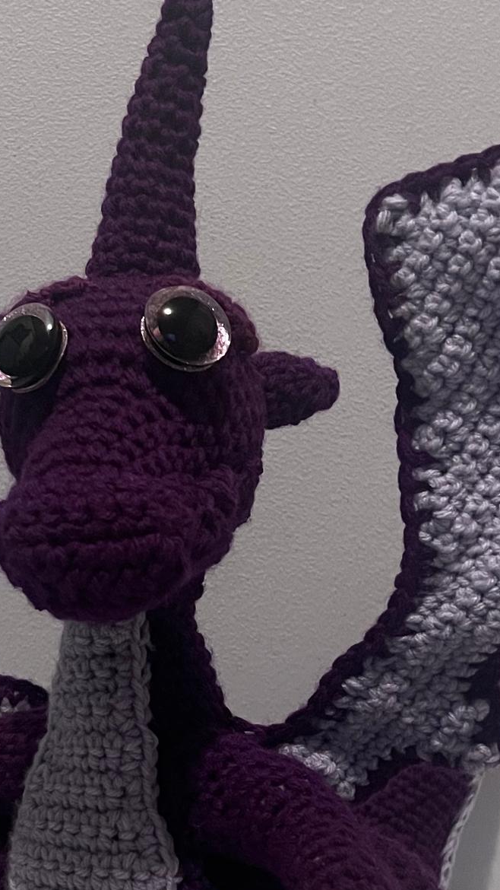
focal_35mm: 62
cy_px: 609
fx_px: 1462
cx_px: 195
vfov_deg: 33.5
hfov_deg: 19.4
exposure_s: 1/40
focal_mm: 5.7
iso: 640
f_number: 1.5
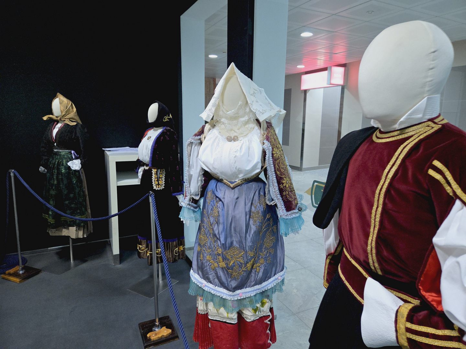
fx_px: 310
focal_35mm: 23
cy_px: 174
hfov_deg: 73.9
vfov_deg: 58.9
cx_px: 233
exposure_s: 1/100
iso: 500
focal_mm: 5.4
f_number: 1.8
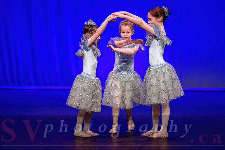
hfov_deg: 7.5
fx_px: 1710
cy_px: 47
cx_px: 112
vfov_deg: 5.0
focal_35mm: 273
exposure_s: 1/400
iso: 1600
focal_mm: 200
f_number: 2.8
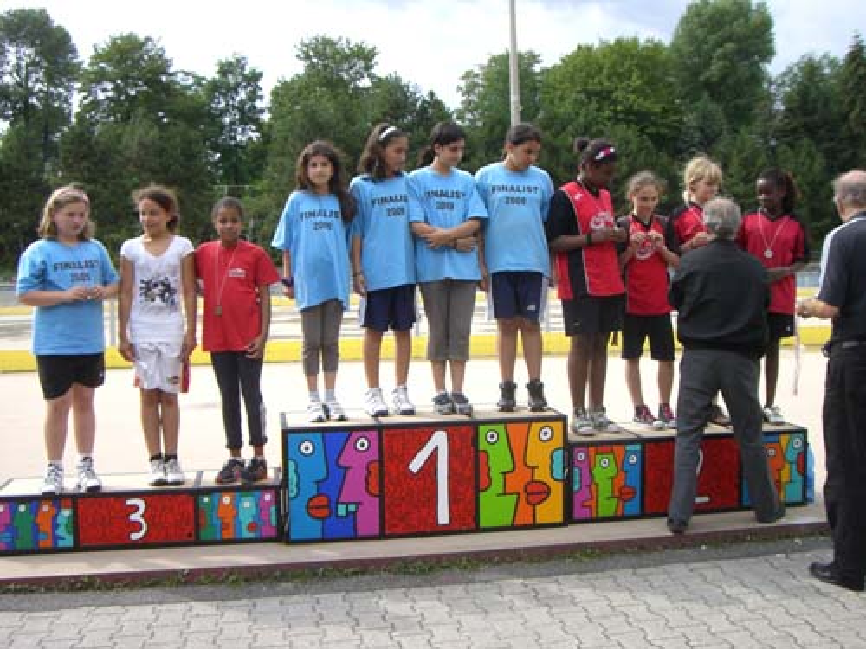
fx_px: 951
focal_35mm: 38
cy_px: 324
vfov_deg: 37.7
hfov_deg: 49.0
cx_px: 433
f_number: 4.3
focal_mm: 6.2
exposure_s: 1/200
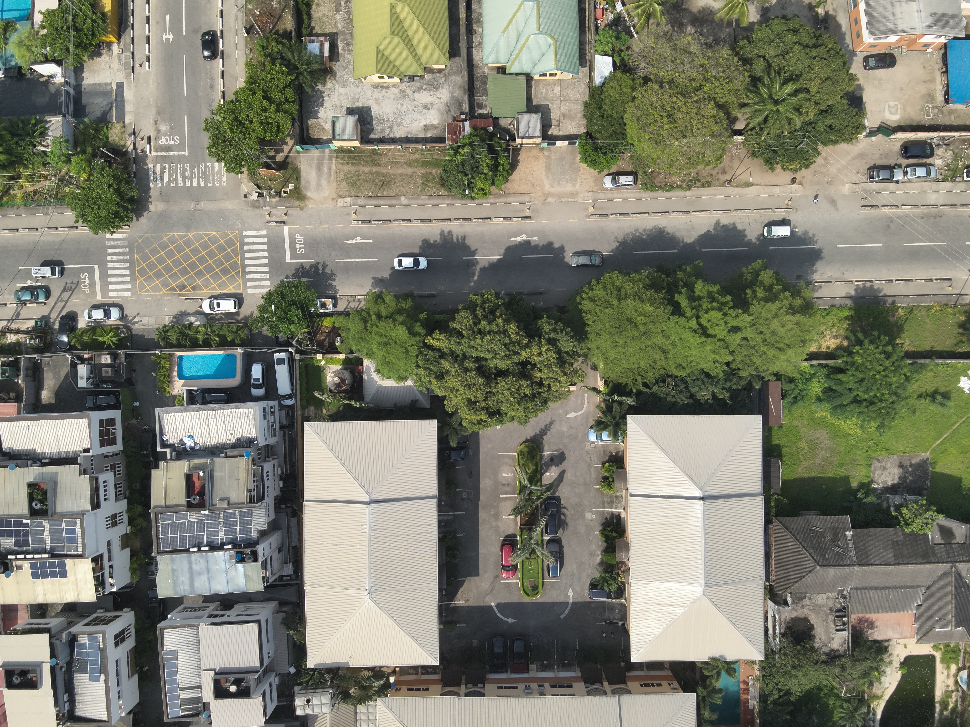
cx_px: 493
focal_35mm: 26
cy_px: 374
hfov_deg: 67.3
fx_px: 729
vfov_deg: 53.1
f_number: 2.8
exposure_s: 1/1000
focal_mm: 4.4
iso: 100
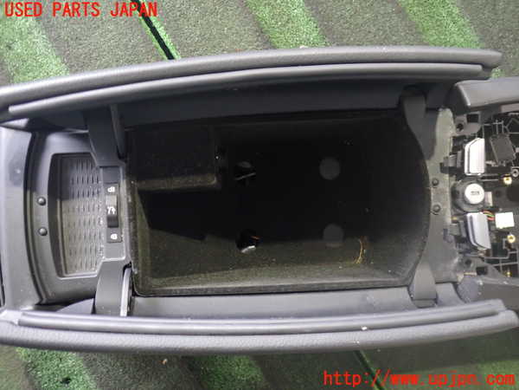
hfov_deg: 60.0
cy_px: 195
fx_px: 450
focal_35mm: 30
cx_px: 260
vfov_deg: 46.8
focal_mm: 5.4
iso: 800
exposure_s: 1/20
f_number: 2.3
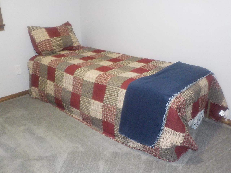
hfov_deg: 60.0
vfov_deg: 46.8
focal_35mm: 30
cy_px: 86
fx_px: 200
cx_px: 116
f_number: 3.3
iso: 450
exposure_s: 1/15
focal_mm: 4.1
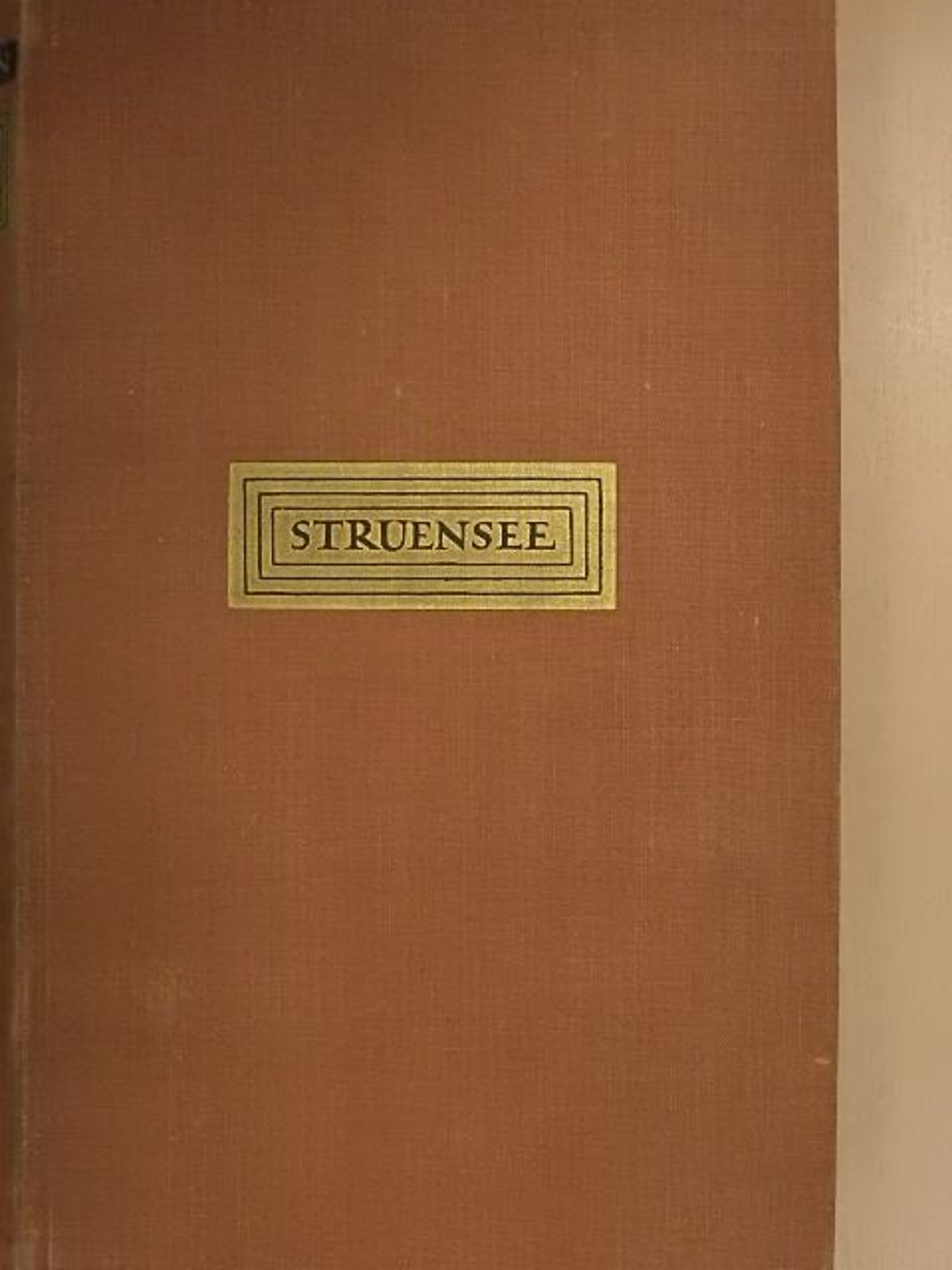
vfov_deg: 38.2
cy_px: 635
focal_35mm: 50
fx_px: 1833
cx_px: 476
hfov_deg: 29.1
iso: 1600
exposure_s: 1/200
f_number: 4
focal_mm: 9
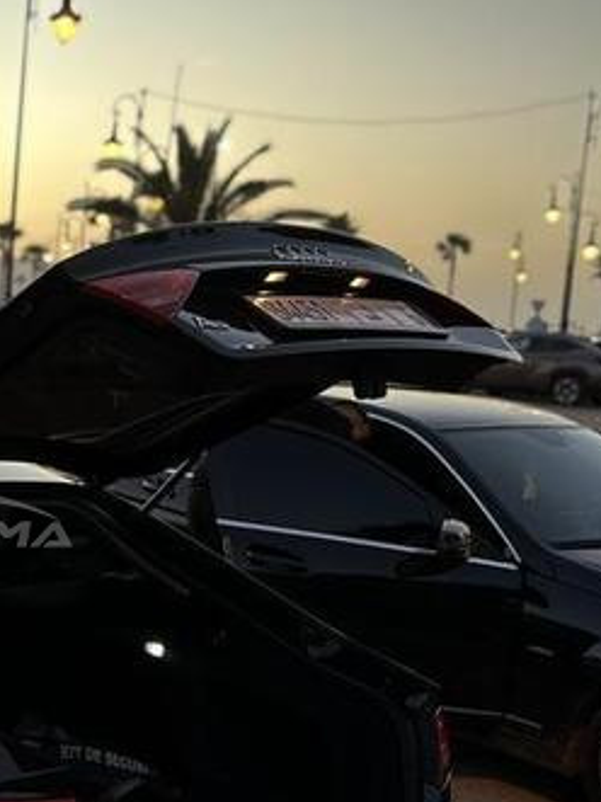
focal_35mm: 63
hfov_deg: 21.4
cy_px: 498
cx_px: -143
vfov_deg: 30.6
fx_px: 1459
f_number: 1.78
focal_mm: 6.86
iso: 160
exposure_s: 1/100
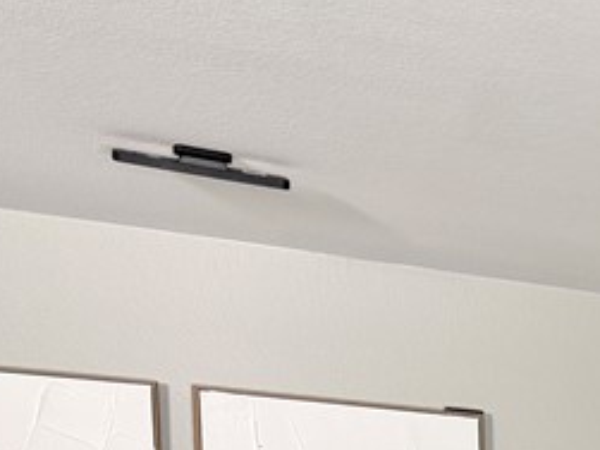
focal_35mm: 98
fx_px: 1698
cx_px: 1207
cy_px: 862
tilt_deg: -3.4
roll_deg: +0.5
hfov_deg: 15.7
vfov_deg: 13.3
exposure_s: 1/101
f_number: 1.78
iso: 200
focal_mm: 6.76
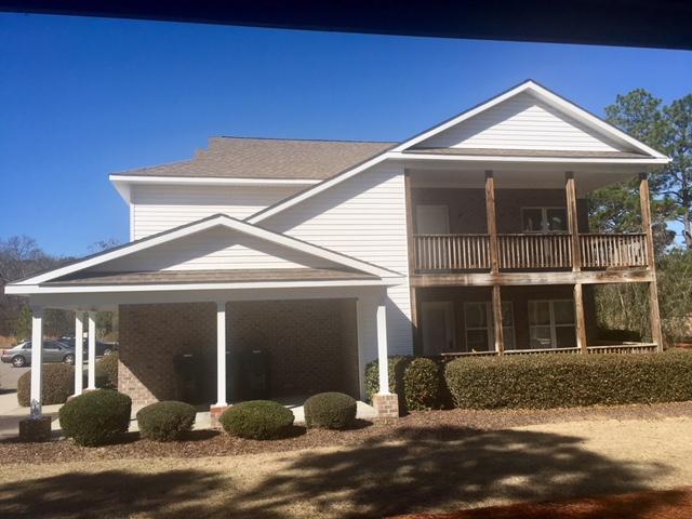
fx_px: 580
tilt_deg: +6.8
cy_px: 260
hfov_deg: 61.7
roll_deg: +0.8
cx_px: 346
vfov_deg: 48.2
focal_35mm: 29
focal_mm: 4.15
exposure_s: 1/2137
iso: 25
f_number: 2.2
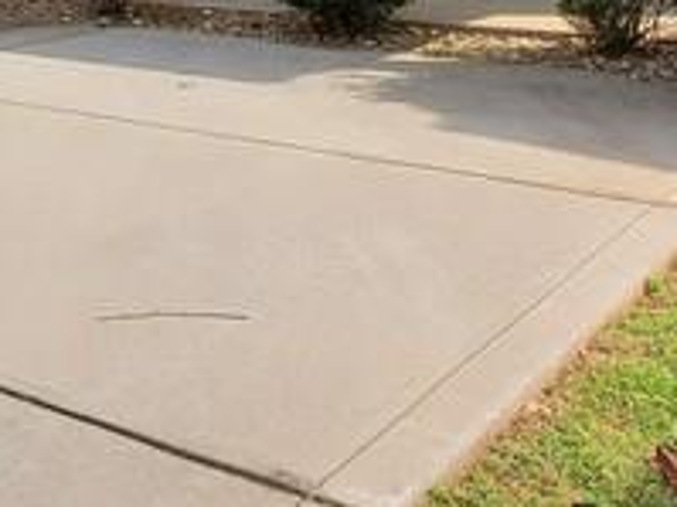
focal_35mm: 67
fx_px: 1310
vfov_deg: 19.0
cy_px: -276
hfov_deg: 25.5
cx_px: -167
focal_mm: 1.8
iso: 50
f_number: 2.2
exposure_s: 1/877
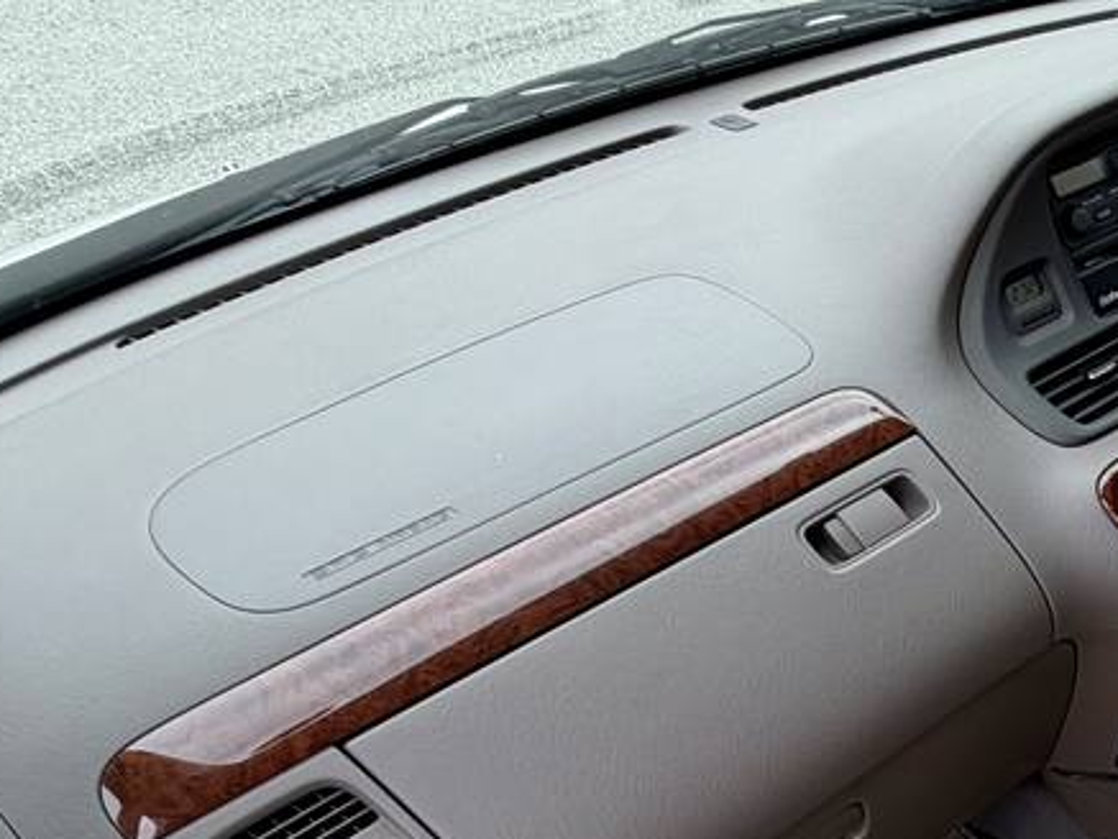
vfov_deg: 32.6
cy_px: 816
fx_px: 1325
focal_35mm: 41
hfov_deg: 31.3
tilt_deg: -47.4
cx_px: 1558
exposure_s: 1/209
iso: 40
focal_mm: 2.22
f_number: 2.2
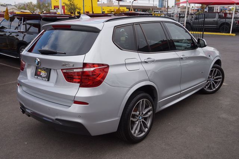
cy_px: 80
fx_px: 229
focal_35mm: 34
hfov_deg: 55.1
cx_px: 120
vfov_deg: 38.3
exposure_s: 1/160
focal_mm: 23
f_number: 6.3
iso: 100
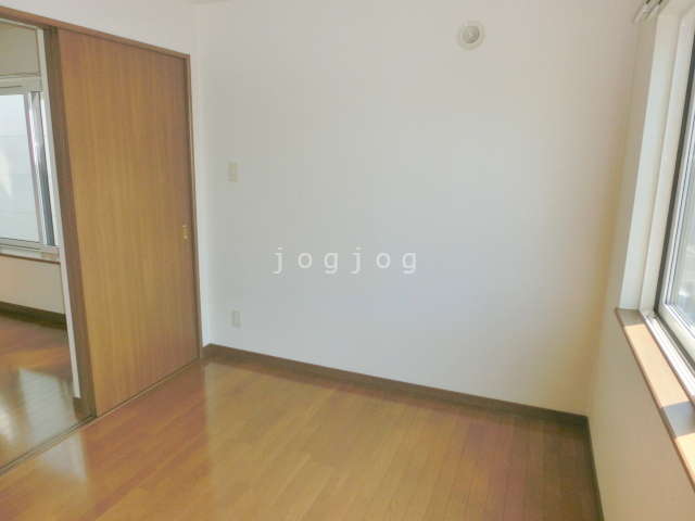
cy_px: 260
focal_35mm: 24
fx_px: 482
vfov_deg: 56.8
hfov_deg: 71.6
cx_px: 348
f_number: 3
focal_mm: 4.24
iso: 80
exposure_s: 1/250
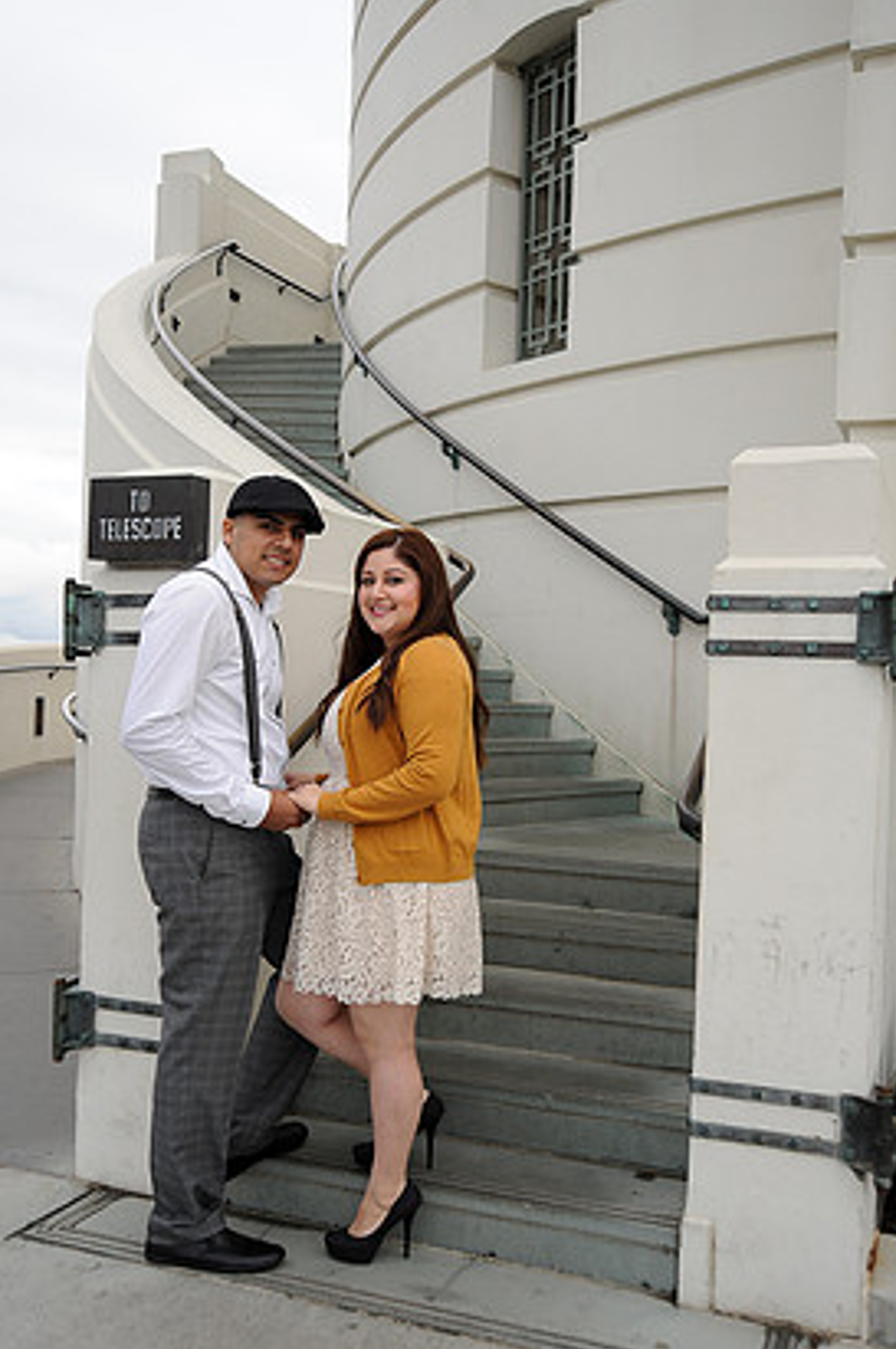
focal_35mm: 35
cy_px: 699
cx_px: 438
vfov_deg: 54.5
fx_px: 1310
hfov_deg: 37.8
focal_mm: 32
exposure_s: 1/250
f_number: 5
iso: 200
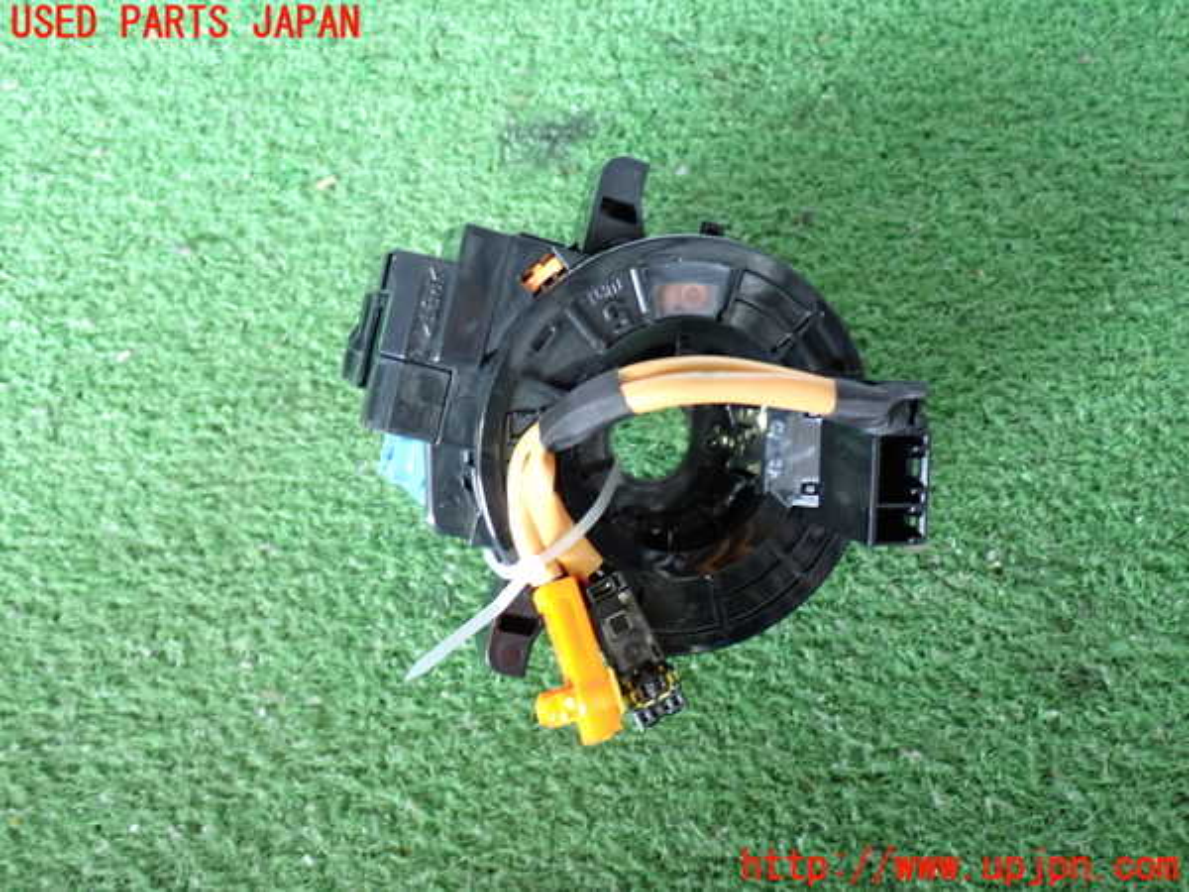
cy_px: 446
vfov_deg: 39.7
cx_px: 594
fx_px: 1237
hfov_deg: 51.4
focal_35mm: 36
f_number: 2.5
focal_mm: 6.37
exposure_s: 1/40
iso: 400
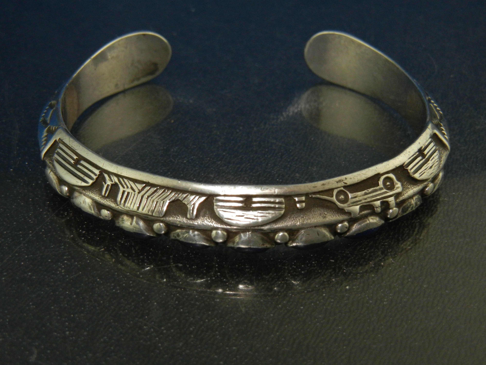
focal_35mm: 68
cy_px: 182
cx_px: 243
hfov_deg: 28.6
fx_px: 955
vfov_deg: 21.6
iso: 572
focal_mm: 12.2
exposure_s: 1/30
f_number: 8.2
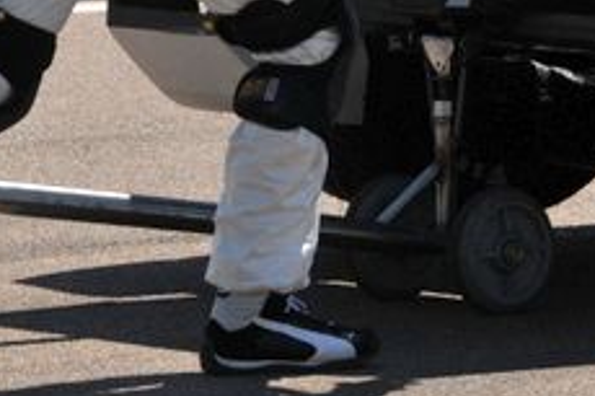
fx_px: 9046
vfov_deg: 2.5
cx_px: 424
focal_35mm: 548
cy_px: -225
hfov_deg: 3.8
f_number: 10
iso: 400
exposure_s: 1/1250
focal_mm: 105
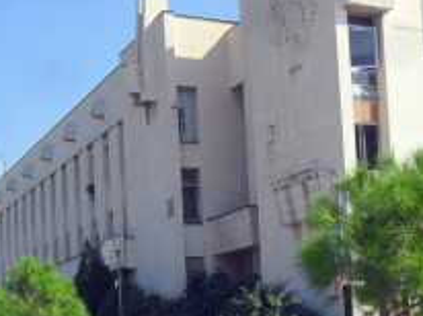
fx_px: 879
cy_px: 269
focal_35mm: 72
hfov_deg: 27.0
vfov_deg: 20.1
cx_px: 253
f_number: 4
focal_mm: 6.6
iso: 100
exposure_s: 1/1000
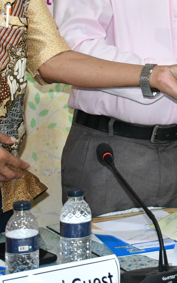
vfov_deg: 16.0
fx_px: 972
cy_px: -38
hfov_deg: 10.0
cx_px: 295
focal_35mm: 126
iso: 1600
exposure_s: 1/60
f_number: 4
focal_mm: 24
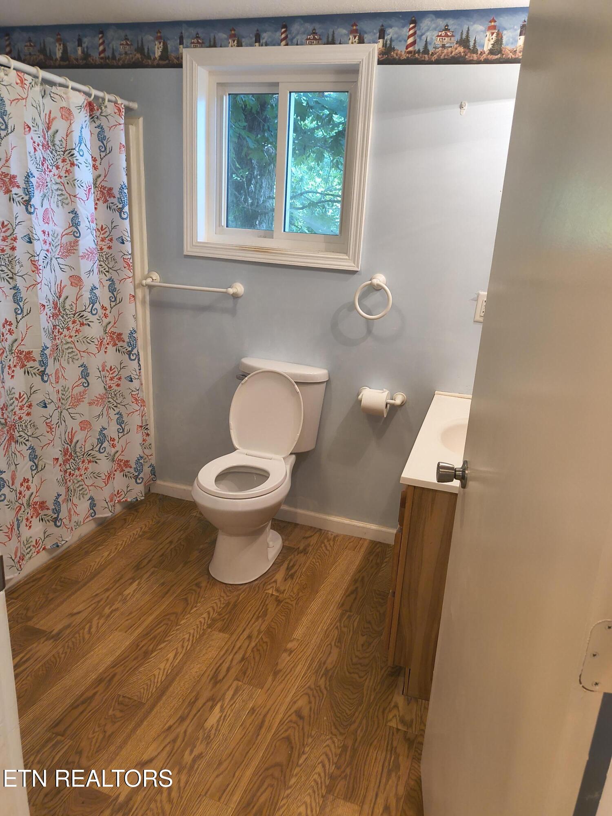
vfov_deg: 69.4
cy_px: 408
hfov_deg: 54.9
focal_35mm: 25
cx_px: 306
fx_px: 589
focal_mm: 4.68
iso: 1087
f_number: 1.7
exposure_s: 1/60
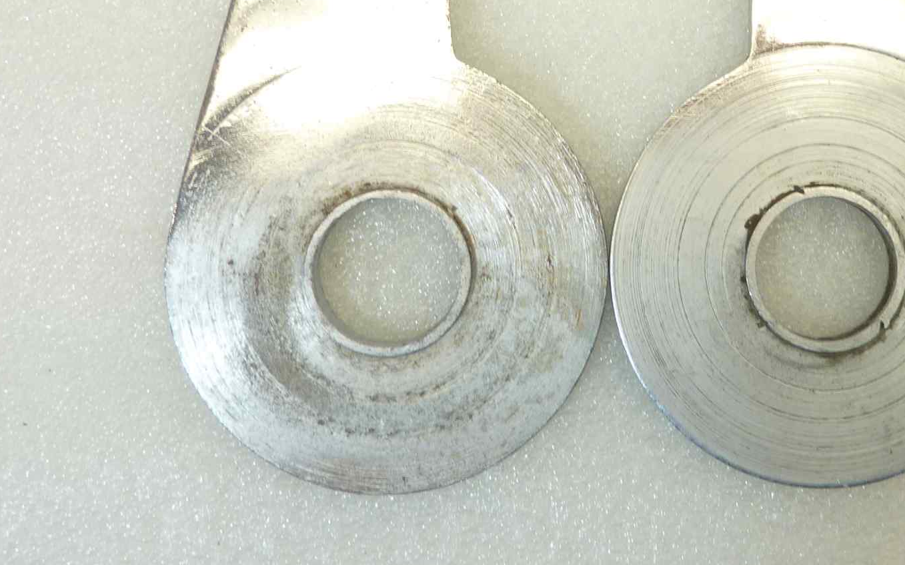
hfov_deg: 39.9
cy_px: 32
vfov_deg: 24.9
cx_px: 590
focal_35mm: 50
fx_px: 1233
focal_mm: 4.1
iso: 80
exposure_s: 1/30
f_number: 3.3
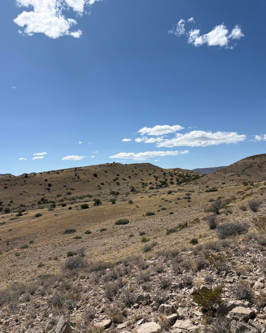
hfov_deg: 51.5
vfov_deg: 62.2
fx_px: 276
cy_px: 175
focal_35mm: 28
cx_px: 133
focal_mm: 5.96
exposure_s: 1/7813
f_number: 1.6
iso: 50
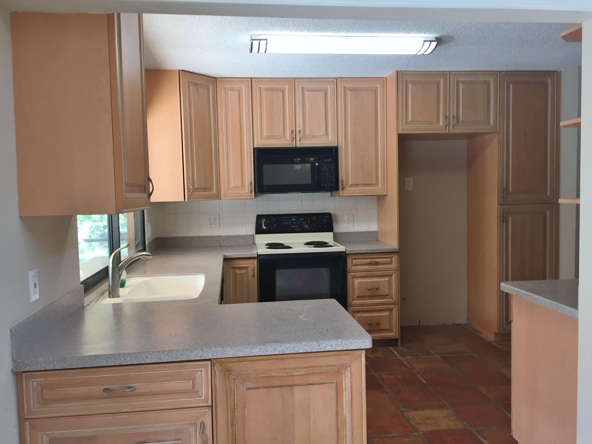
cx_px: 296
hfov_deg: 61.7
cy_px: 222
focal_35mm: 29
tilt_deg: -4.0
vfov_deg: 48.2
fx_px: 496
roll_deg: +0.5
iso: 32
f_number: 2.2
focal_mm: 4.15
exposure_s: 1/30
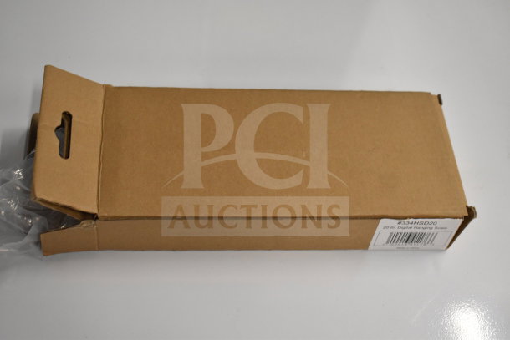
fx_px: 808
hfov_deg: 35.0
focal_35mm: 57
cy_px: 170
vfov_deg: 23.8
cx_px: 255
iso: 1800
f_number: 4.8
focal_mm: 38
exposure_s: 1/60
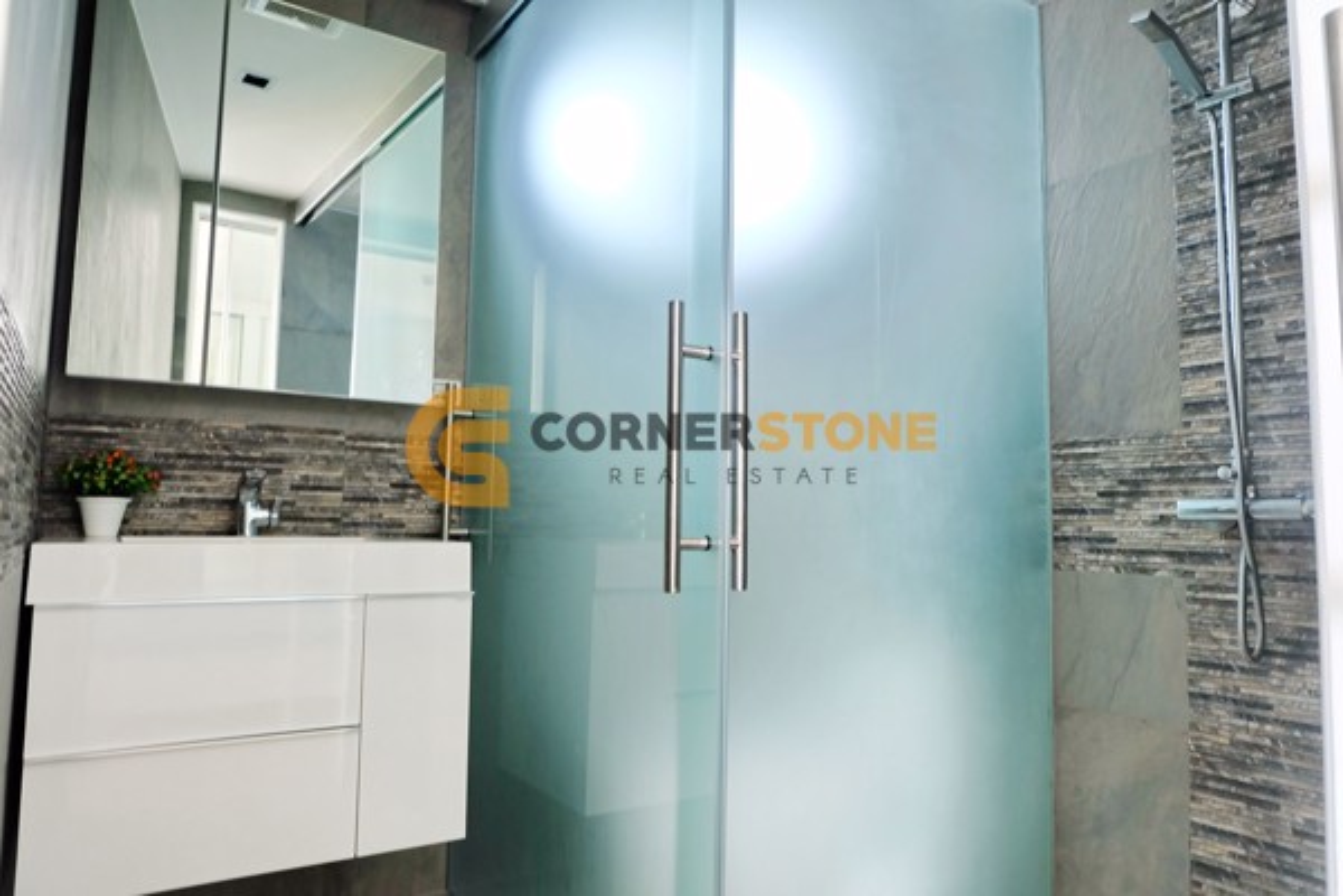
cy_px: 448
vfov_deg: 53.1
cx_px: 672
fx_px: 895
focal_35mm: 24
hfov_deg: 73.7
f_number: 3.5
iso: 200
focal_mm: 16
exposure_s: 1/12
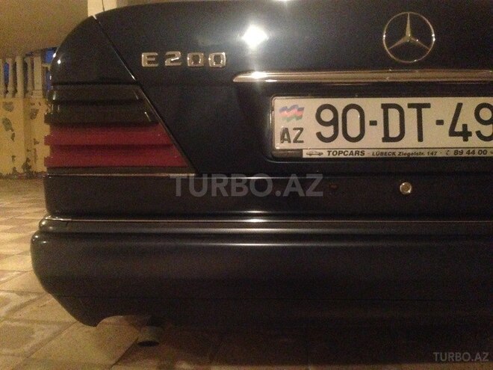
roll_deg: -0.8
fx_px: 470
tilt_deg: -4.6
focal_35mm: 33
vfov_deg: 42.9
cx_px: 246
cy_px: 185
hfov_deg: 55.4
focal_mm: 4.12
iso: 1600
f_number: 2.4
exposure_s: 1/15
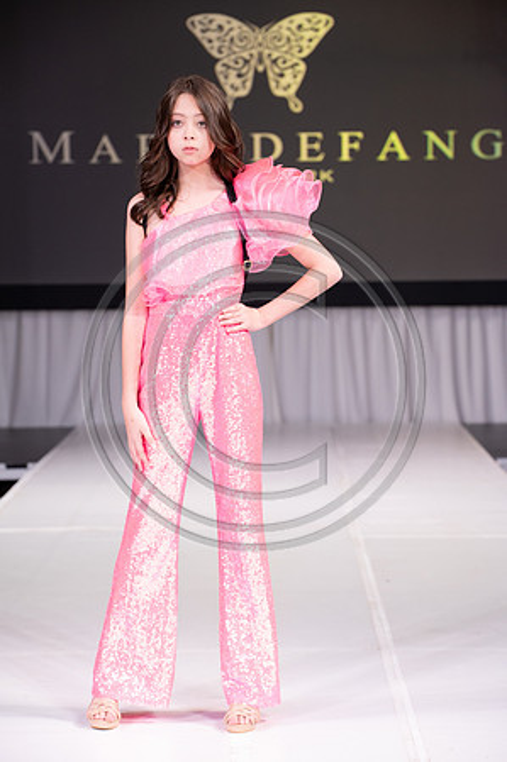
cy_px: 381
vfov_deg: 17.7
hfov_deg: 11.8
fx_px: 2456
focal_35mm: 116
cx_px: 254
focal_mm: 116
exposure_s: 1/400
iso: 2000
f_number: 5.6
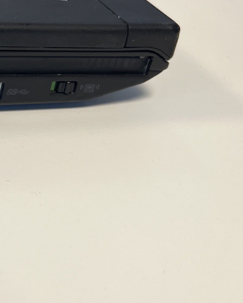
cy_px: 101
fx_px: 782
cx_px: -205
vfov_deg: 21.9
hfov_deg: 15.1
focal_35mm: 87
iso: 64
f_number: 1.5
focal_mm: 5.7
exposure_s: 1/100
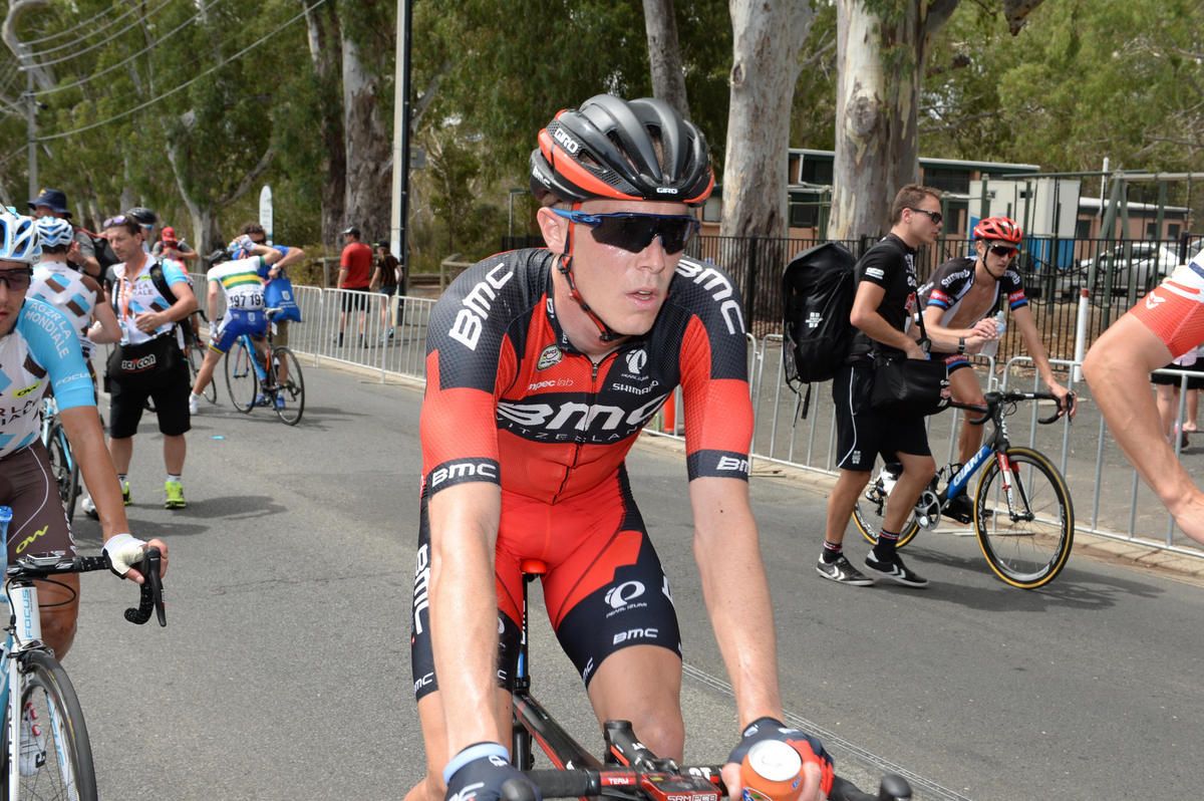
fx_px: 1504
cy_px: 400
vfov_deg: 29.8
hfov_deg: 43.6
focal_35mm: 45
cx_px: 602
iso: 400
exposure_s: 1/250
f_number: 10
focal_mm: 45
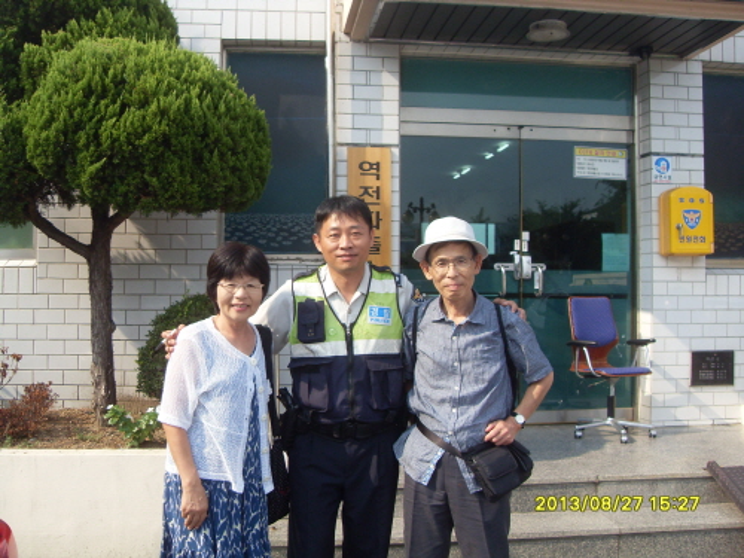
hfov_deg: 50.1
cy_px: 279
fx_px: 795
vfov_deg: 38.7
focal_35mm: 37
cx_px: 372
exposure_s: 1/180
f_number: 7
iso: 80
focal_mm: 6.3
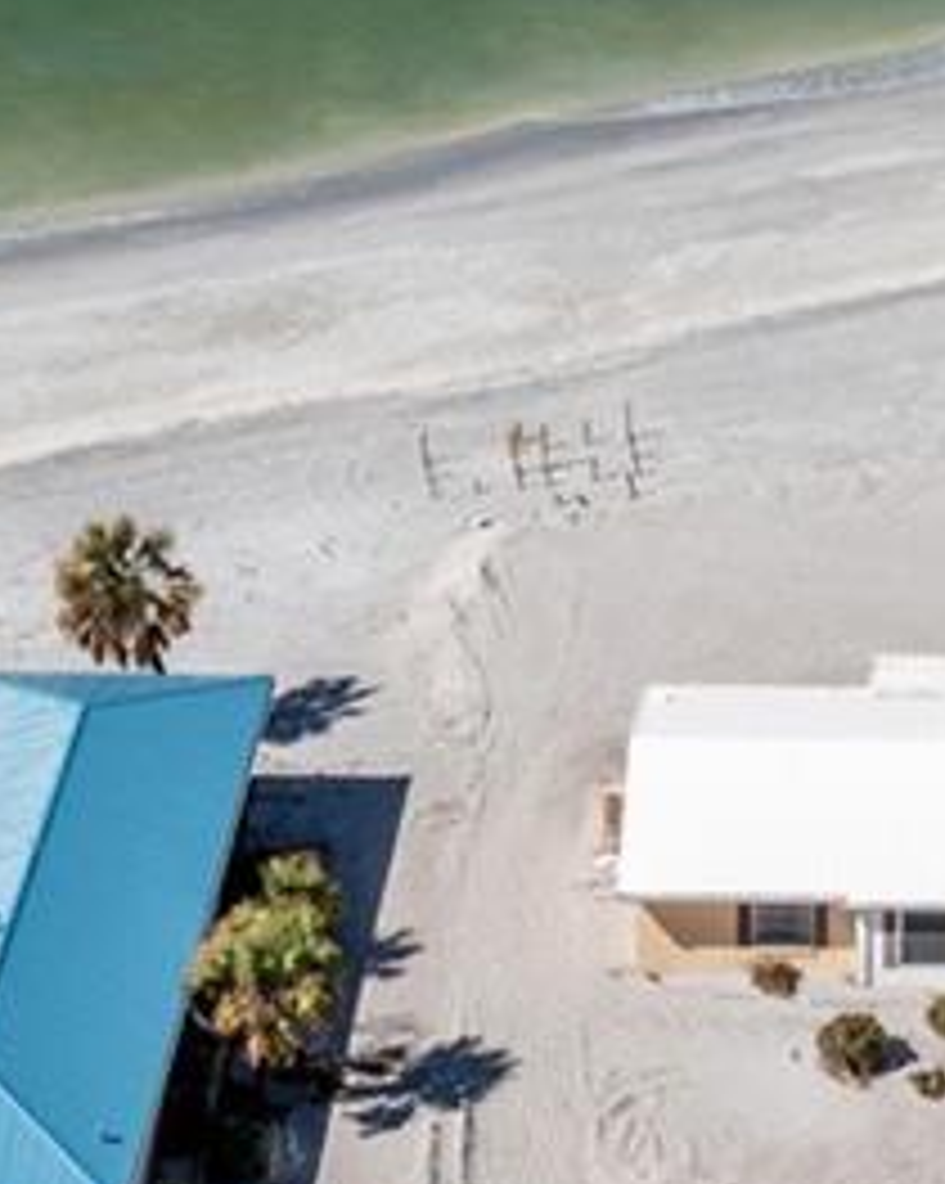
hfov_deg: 9.6
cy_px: -529
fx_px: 5600
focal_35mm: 160
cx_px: 1026
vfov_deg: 11.6
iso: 100
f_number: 6.3
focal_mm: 10.26
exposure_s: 1/640
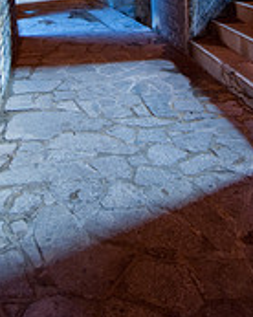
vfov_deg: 35.3
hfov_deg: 33.9
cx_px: 96
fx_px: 413
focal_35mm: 44
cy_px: -40
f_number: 4
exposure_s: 1/10
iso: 200
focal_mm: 12
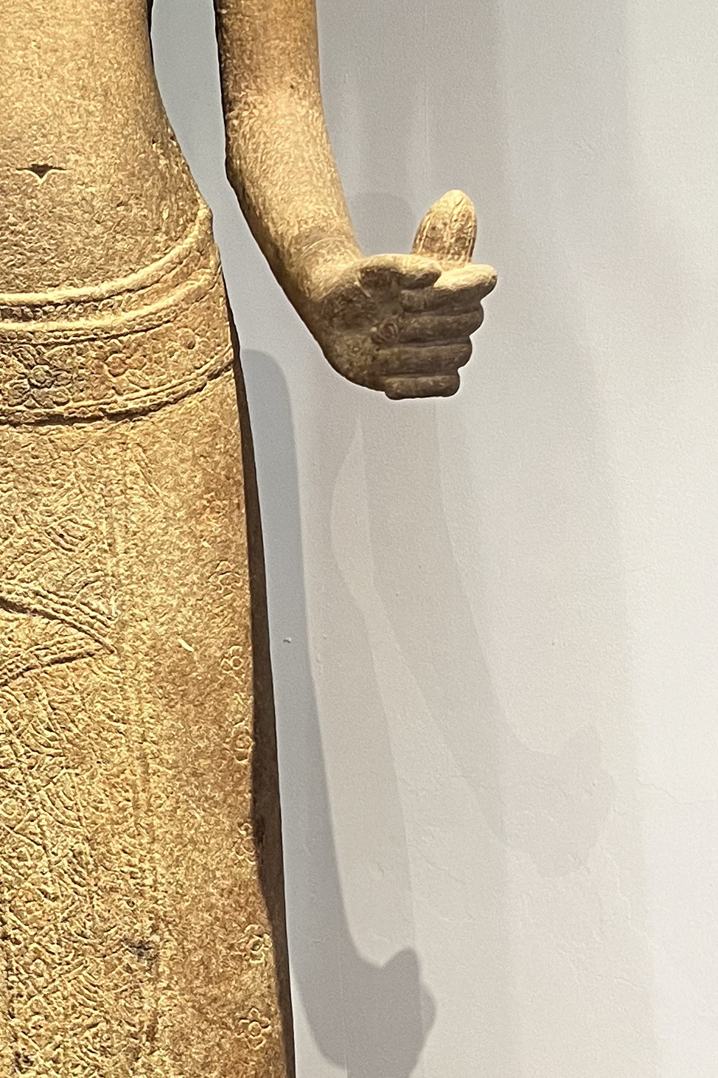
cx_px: 27
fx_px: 2215
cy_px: 449
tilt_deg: +1.7
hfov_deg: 18.0
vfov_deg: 27.3
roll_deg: +0.6
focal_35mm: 74
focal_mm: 5.7
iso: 200
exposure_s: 1/60
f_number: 1.5
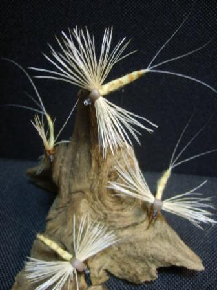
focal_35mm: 35
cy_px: 145
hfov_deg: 40.7
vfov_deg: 52.6
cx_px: 108
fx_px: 293
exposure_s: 1/4
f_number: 2.8
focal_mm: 5.8
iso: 139
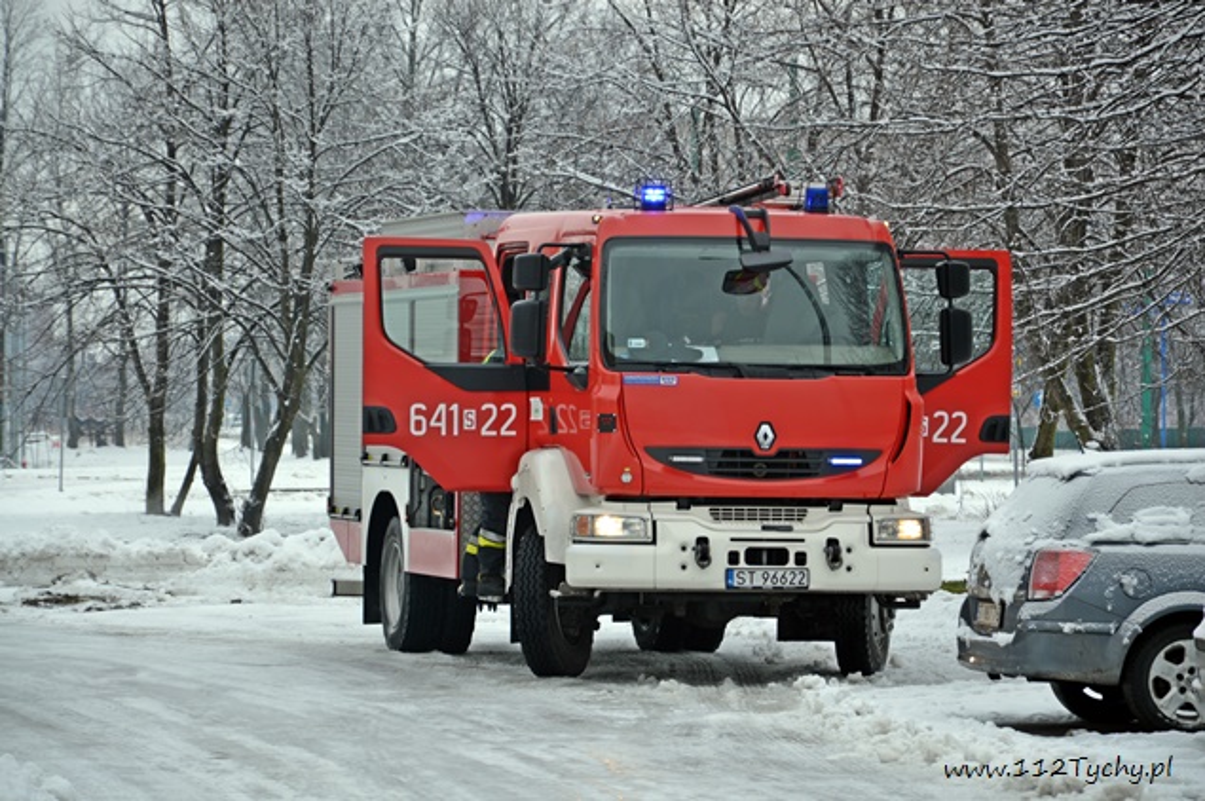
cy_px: 400
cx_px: 602
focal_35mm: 158
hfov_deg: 13.1
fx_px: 5266
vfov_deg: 8.7
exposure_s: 1/100
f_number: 5.6
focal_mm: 105
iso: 100
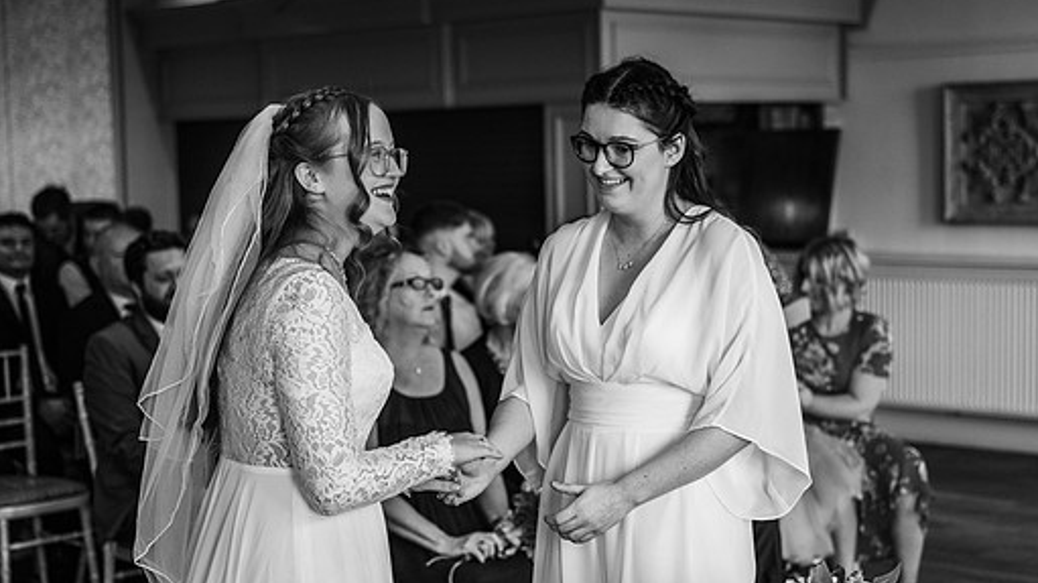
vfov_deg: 19.1
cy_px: 313
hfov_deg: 33.3
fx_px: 1733
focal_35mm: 63
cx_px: 522
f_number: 2.8
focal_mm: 53
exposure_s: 1/200
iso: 560
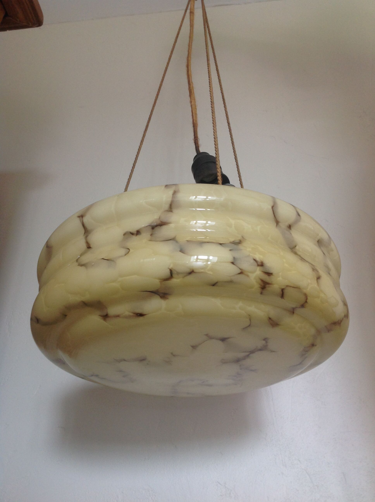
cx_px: 188
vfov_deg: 52.7
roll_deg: -1.3
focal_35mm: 35
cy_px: 251
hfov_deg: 40.6
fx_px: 507
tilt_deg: +32.7
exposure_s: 1/15
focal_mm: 4.28
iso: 64
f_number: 2.4
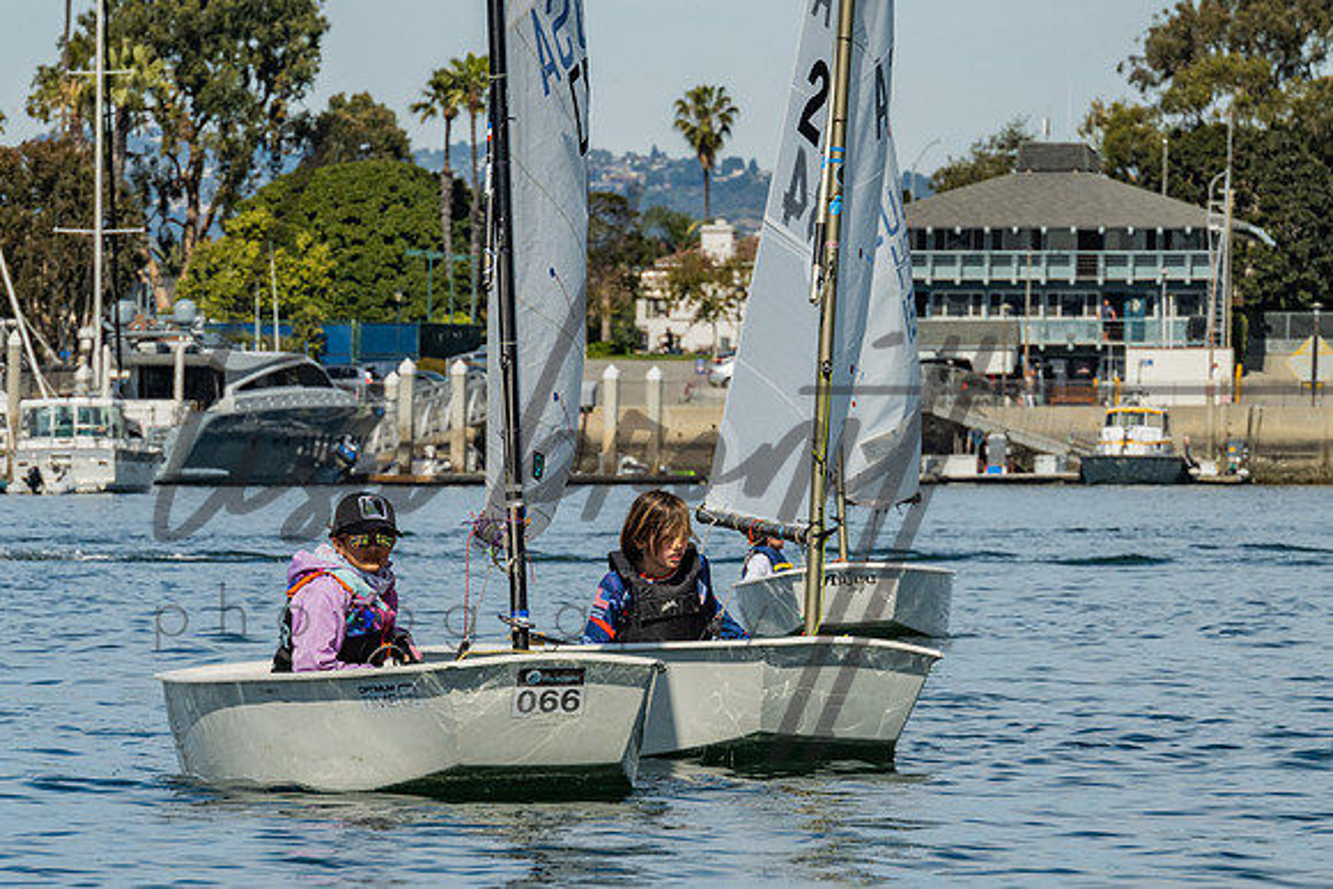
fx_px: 11019
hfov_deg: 6.9
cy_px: 431
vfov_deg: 4.6
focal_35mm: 298
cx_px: 733
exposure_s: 1/500
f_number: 10
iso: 250
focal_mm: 165
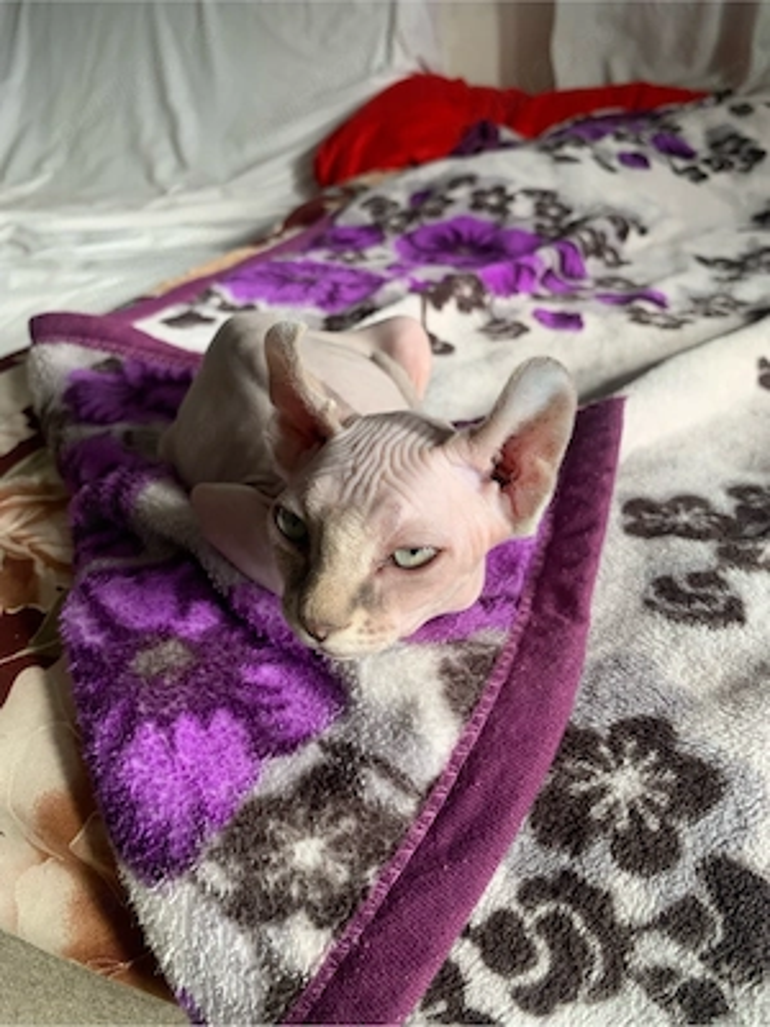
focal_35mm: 26
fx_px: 771
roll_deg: +0.4
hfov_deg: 53.1
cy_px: 514
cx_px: 385
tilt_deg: -30.3
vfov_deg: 67.3
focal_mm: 4.25
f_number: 1.8
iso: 40
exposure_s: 1/121
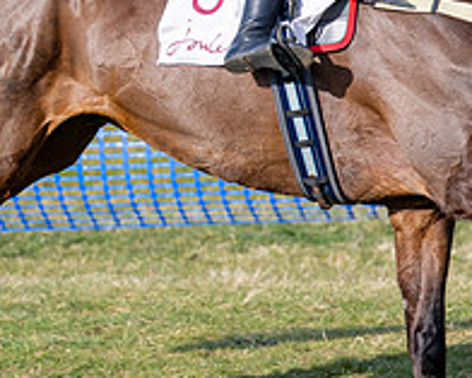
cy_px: -31
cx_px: 246
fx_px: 7813
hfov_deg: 3.5
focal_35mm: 559
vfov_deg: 2.8
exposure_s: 1/1250
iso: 100
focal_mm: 115
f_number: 2.8
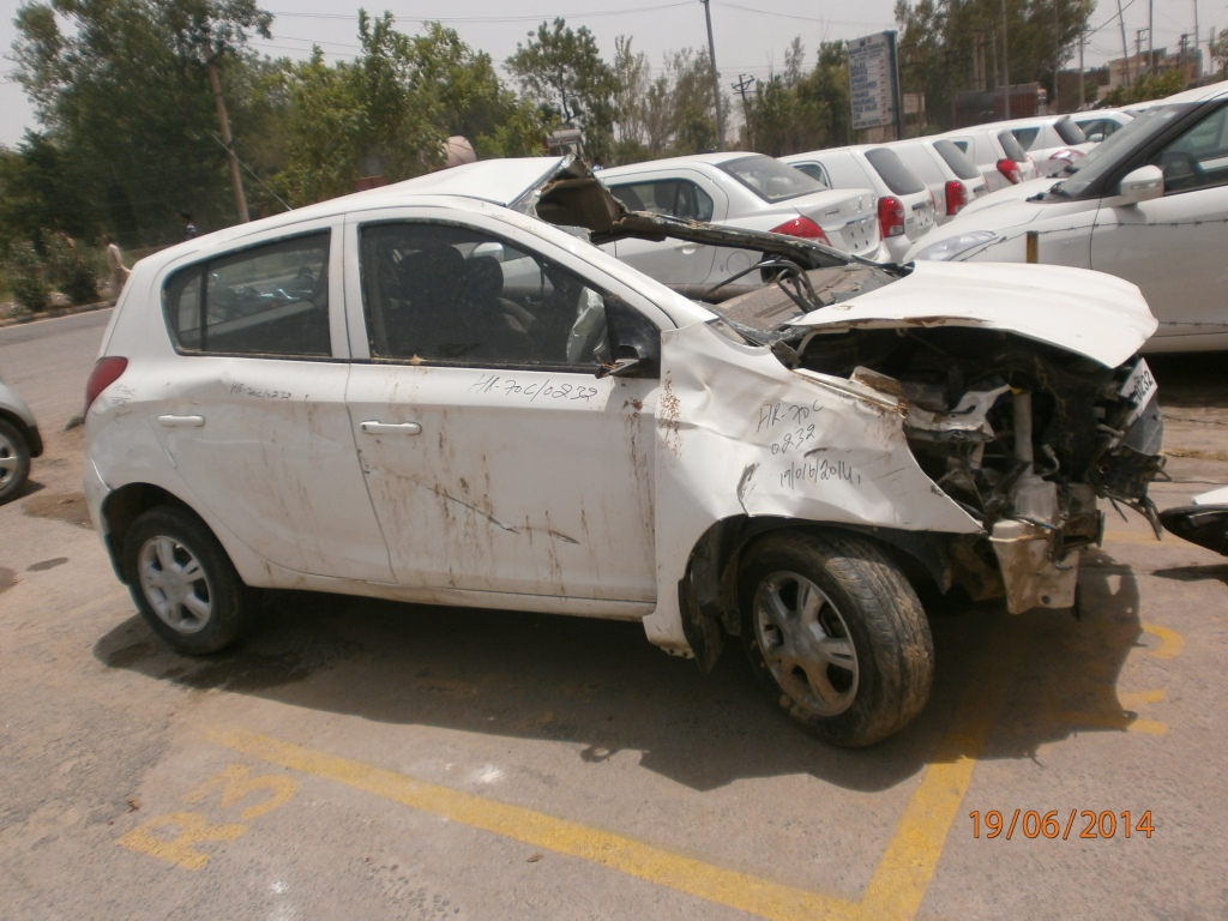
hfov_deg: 65.3
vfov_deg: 51.4
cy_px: 460
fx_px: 958
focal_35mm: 27
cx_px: 614
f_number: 10
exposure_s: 1/200
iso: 100
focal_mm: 4.8
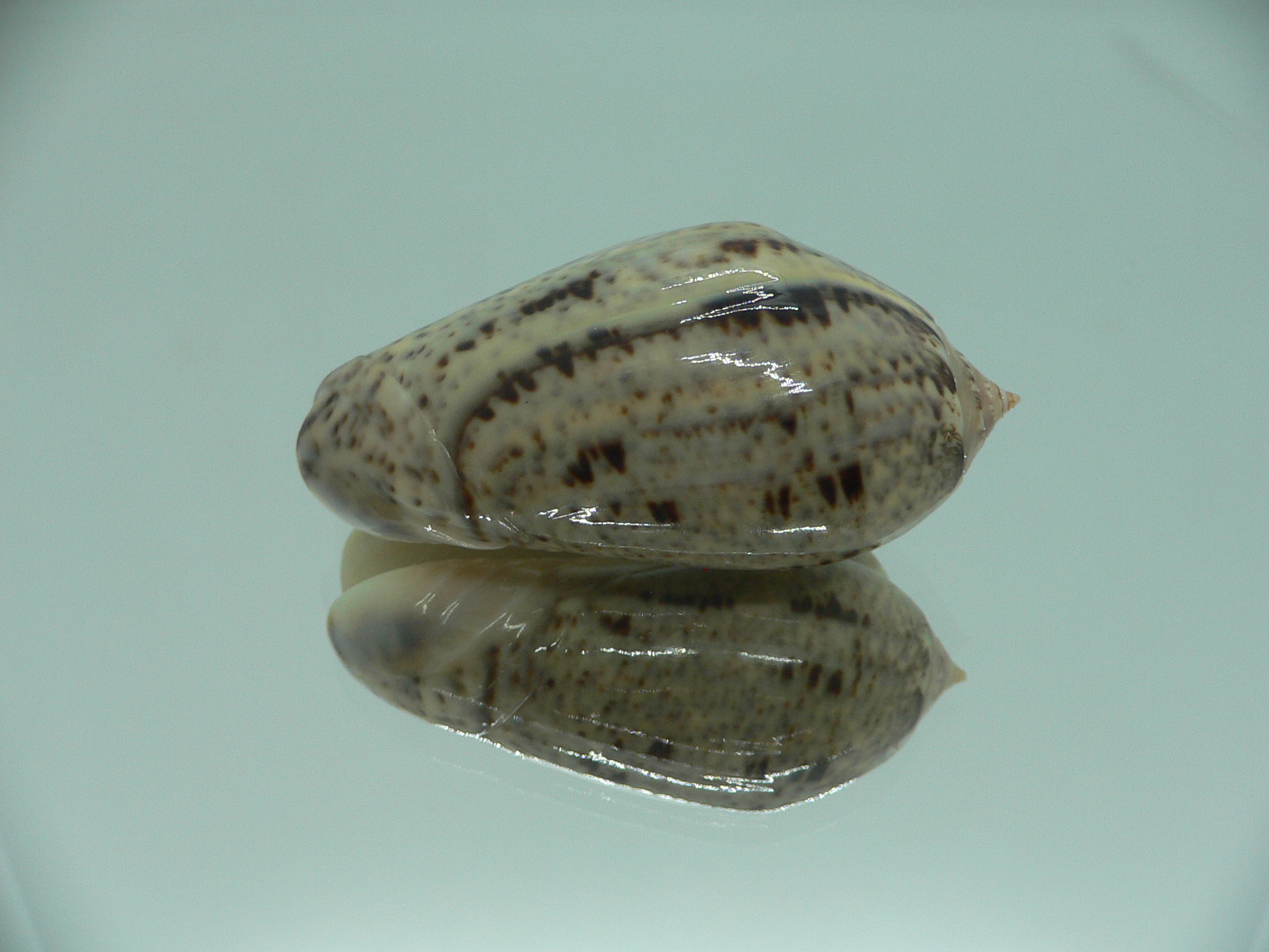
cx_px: 634
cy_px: 476
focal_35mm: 35
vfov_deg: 40.7
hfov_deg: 52.6
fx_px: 1283
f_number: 2.8
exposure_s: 1/60
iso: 100
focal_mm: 4.6
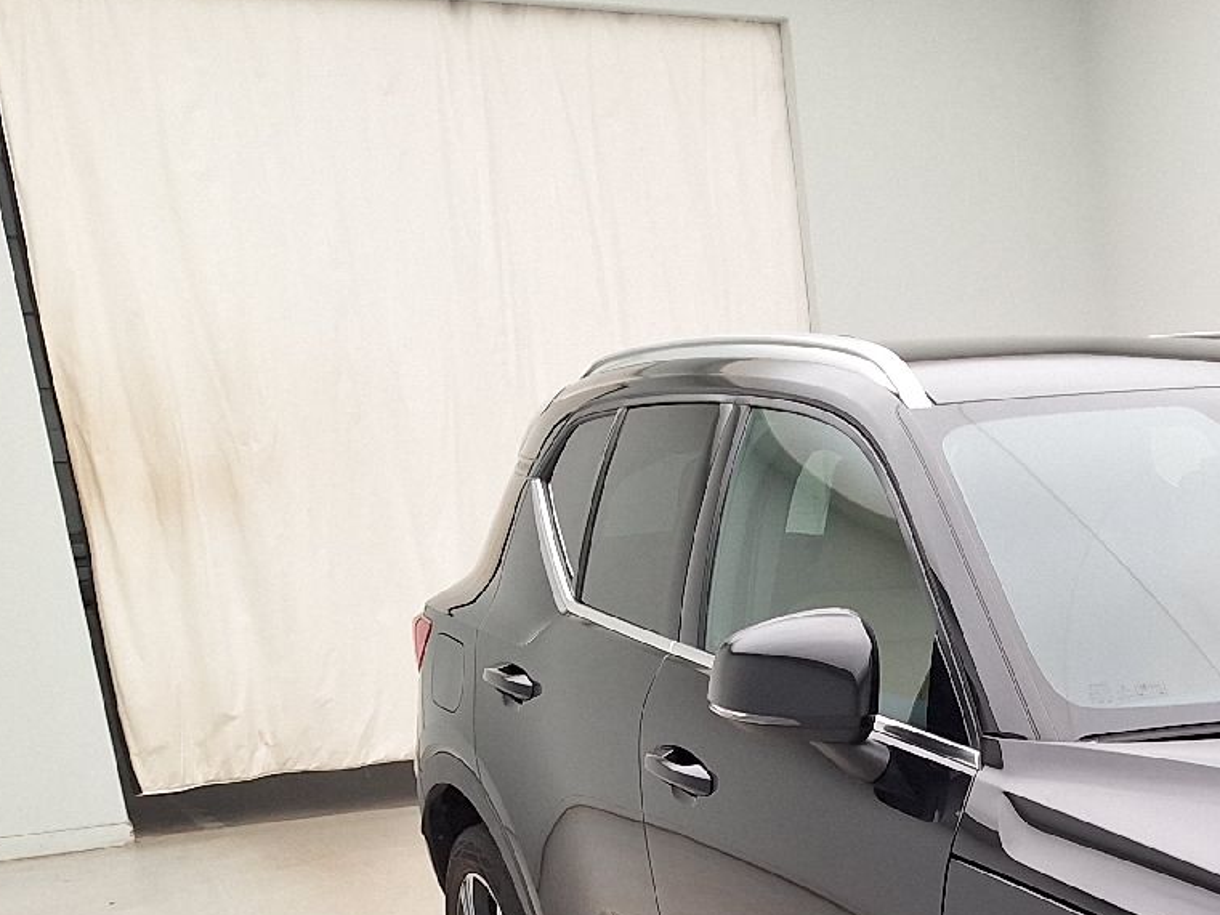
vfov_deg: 23.2
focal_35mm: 58
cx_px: 1335
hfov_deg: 29.9
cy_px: 1091
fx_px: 2044
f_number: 1.8
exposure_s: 1/100
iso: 64
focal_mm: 5.54
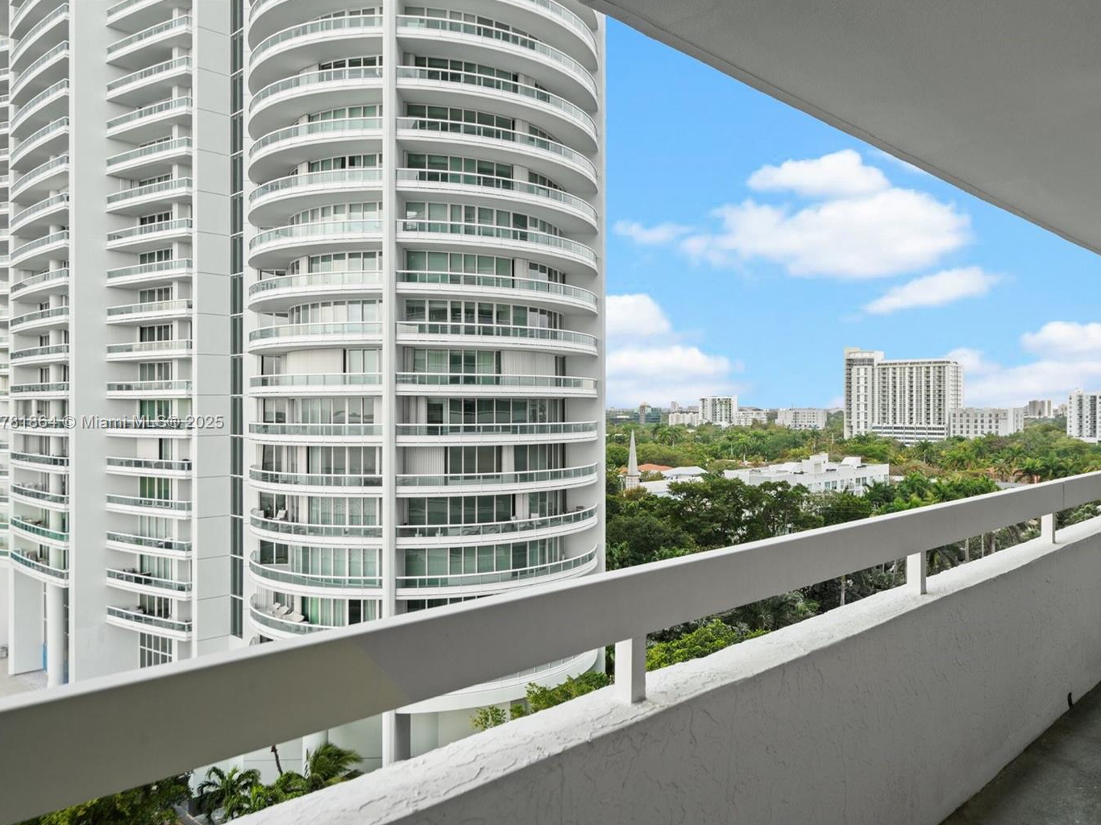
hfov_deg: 65.2
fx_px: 859
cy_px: 423
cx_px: 610
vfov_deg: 51.3
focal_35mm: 27
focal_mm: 24
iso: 200
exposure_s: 1/25
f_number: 8
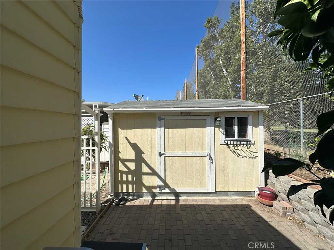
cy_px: 125
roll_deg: -0.6
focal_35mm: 14
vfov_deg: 85.7
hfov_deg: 102.1
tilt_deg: +1.5
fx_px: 135
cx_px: 167
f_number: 2.2
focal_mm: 2.22
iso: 50
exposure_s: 1/3205
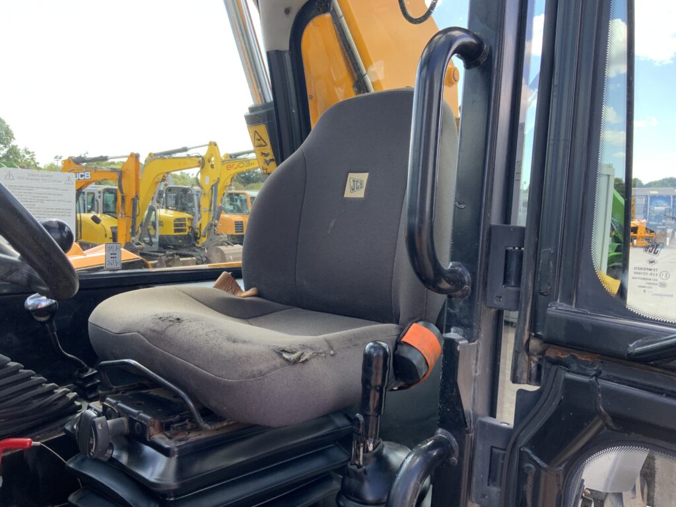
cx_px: 338
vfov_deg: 48.2
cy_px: 254
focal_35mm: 29
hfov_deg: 61.7
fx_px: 566
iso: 16
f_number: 1.8
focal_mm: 3
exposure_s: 1/186
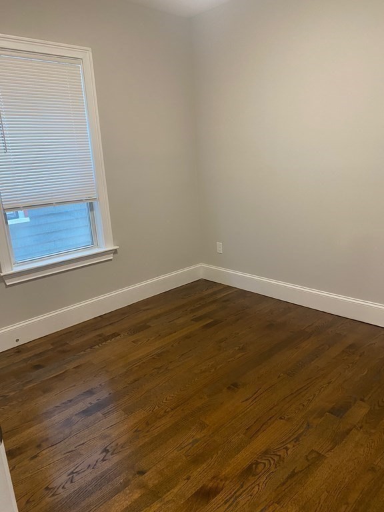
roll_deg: +2.0
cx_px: 192
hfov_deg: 53.1
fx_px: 385
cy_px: 256
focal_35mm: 26
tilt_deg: -13.8
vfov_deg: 67.3
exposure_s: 1/60
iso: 200
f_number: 1.8
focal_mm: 4.25
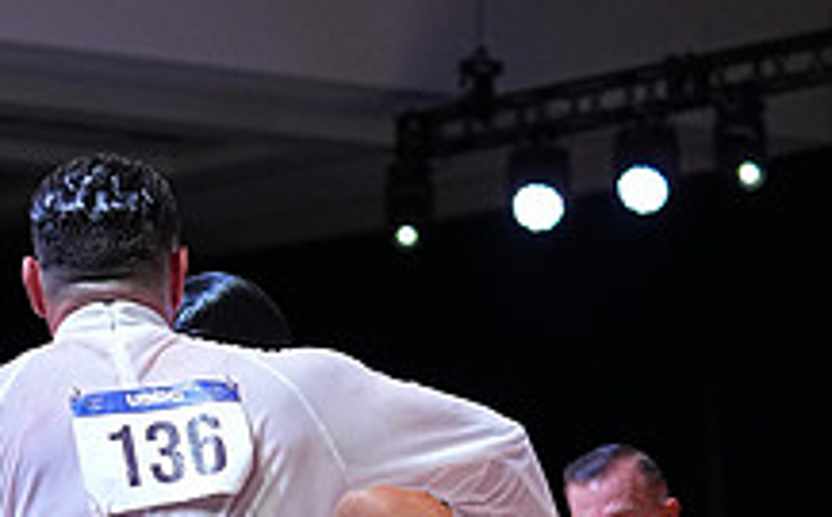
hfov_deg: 10.9
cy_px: 770
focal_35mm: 191
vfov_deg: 6.8
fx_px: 4325
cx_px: 151
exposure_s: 1/500
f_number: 4
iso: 1600
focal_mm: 70
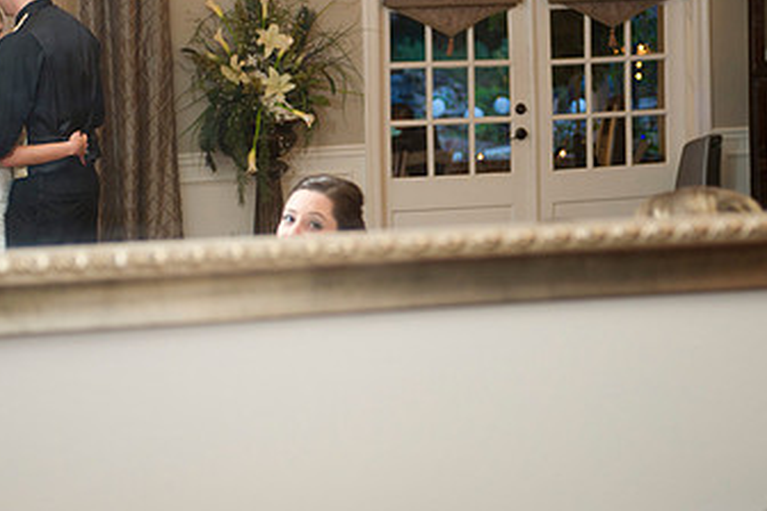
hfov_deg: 20.4
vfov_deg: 13.6
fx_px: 2130
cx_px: 370
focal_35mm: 100
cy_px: 96
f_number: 2.8
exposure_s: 1/60
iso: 2000
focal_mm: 58
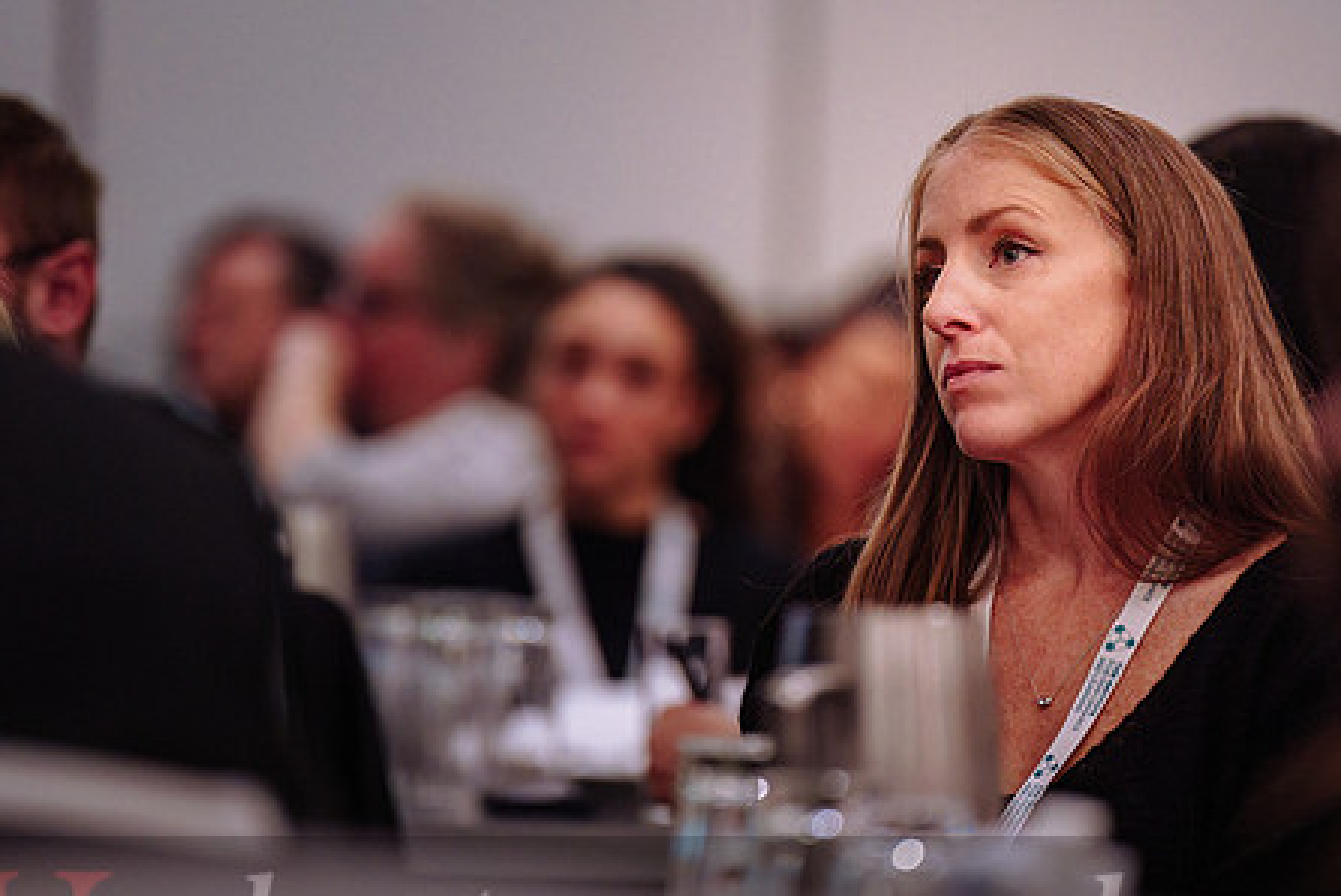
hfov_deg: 7.9
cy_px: 525
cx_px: 649
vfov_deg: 5.3
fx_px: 9691
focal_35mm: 260
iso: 2500
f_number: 2.8
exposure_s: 1/200
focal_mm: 200
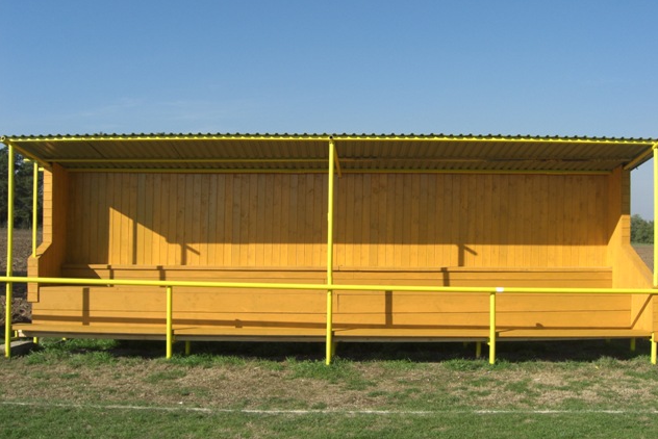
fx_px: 731
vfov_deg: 33.4
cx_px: 329
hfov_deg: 48.4
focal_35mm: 40
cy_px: 229
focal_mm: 7.9
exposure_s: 1/800
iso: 80
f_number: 4
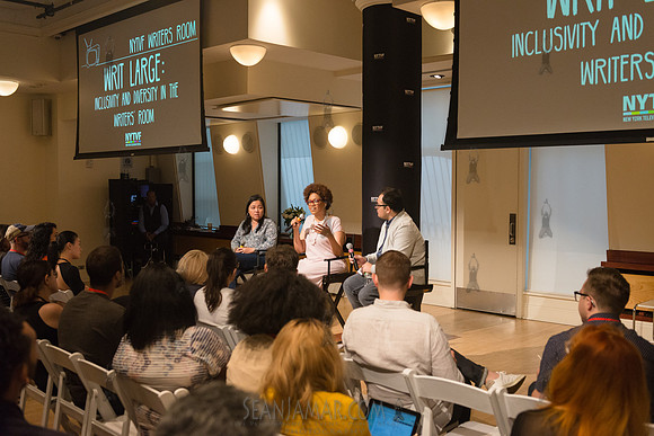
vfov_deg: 35.1
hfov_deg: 50.7
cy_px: 218
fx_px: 690
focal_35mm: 38
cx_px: 327
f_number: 4
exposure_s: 1/320
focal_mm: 38
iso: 2500
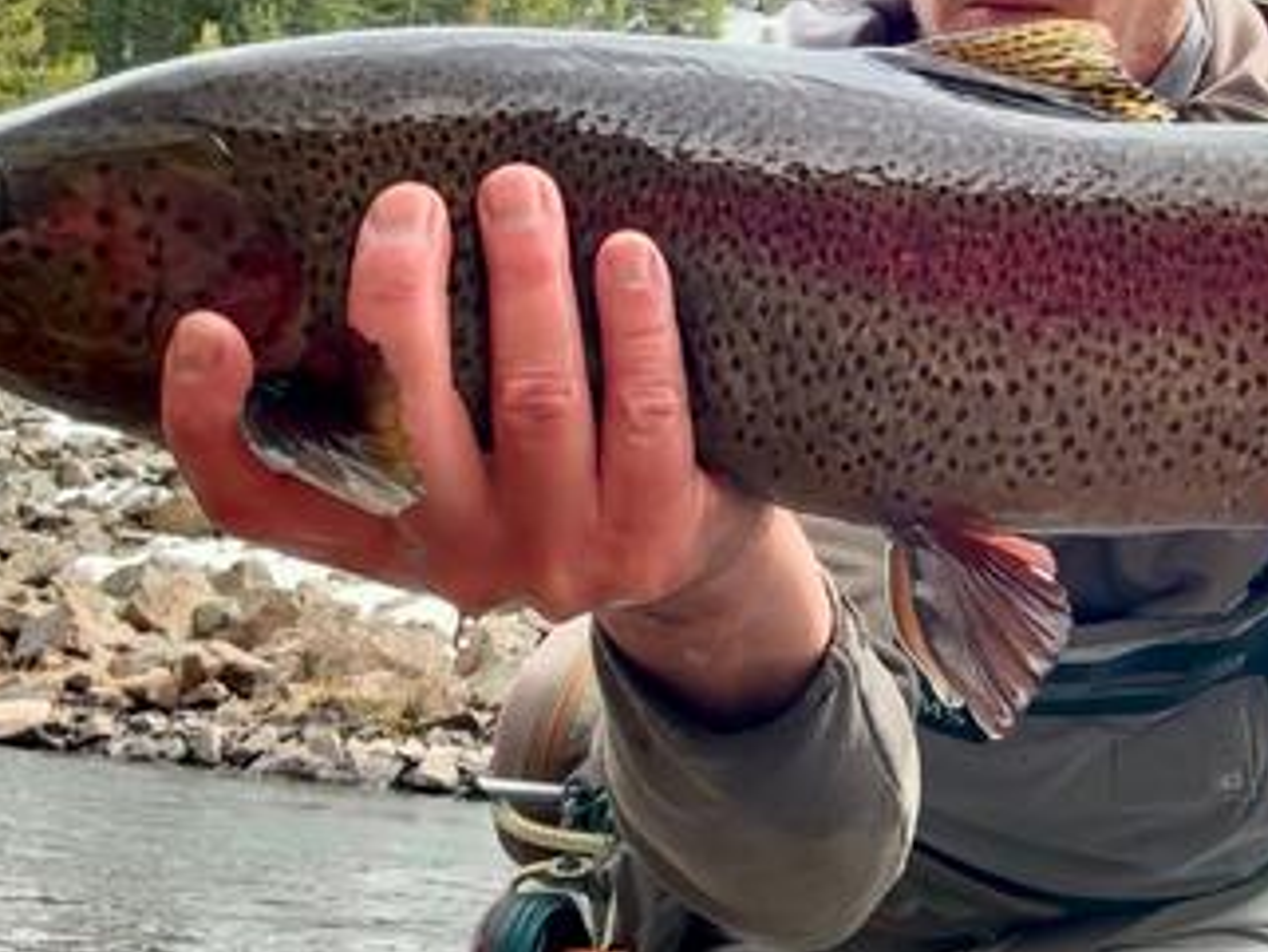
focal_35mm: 43
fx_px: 1576
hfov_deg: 42.8
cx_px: 916
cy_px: 237
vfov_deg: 33.0
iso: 40
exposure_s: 1/386
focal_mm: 2.69
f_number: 1.9
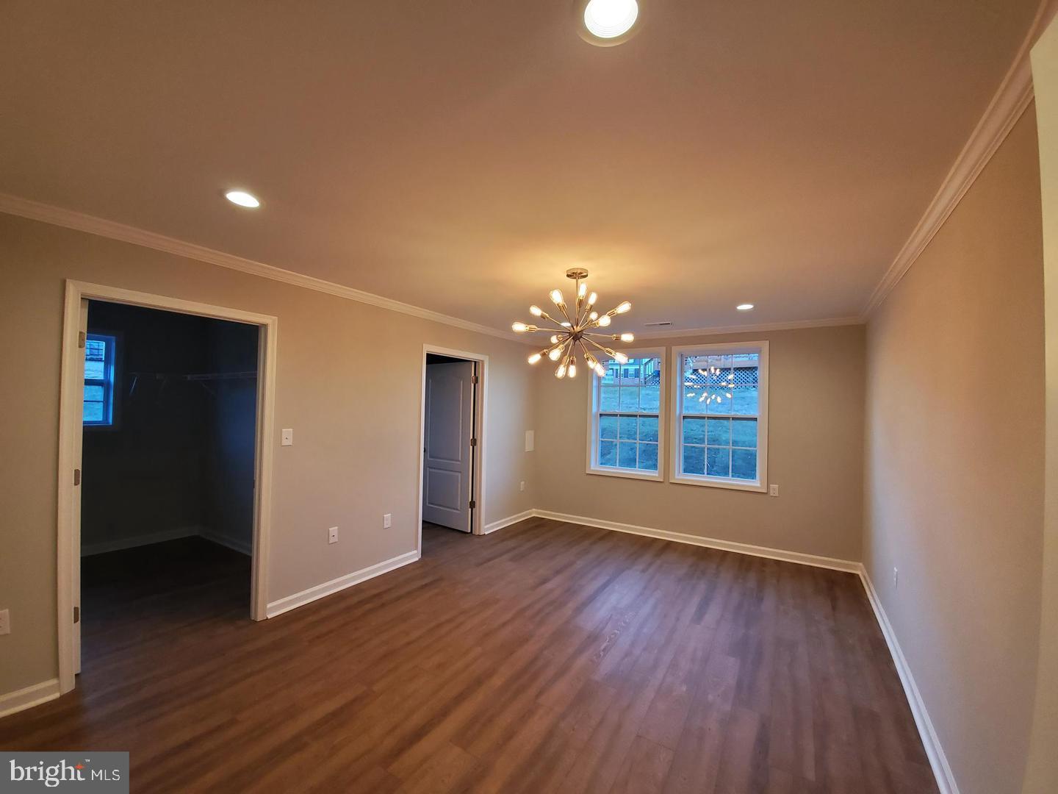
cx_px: 529
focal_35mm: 13
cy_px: 397
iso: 160
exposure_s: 1/59
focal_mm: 1.8
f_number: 2.2
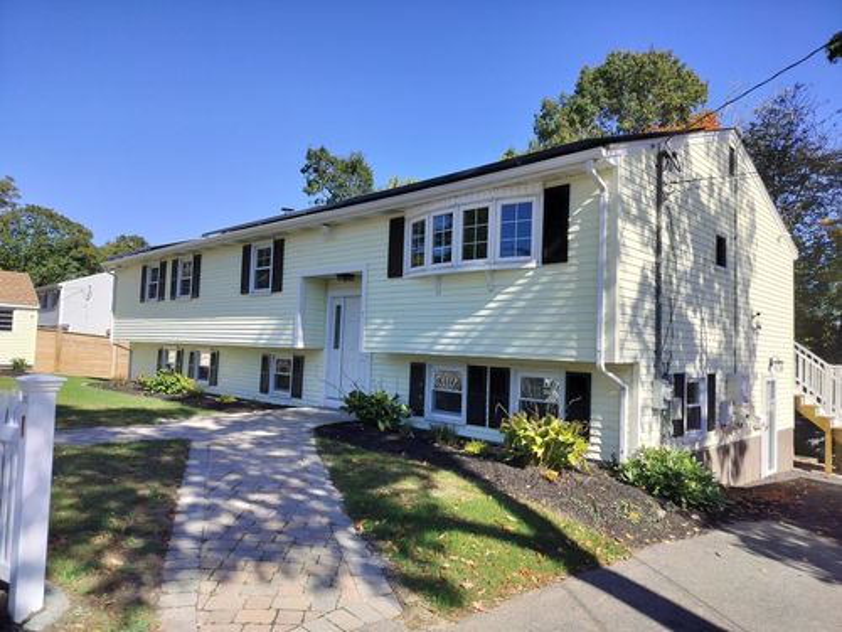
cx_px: 421
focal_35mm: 24
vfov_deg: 56.8
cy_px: 316
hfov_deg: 71.6
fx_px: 584
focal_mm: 5.24
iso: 50
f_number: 1.7
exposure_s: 1/1132
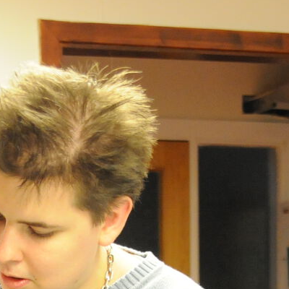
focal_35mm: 165
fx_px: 1559
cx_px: 15
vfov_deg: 10.4
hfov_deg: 10.5
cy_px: 371
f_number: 3.2
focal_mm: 27
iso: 1600
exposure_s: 1/40
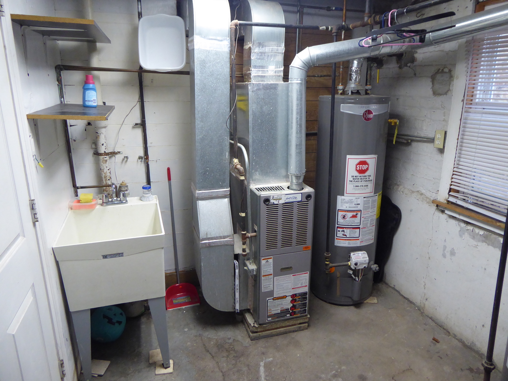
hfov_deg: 71.6
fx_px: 352
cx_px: 254
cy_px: 190
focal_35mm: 24
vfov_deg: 56.8
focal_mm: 4.3
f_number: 3.3
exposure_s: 1/40
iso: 400
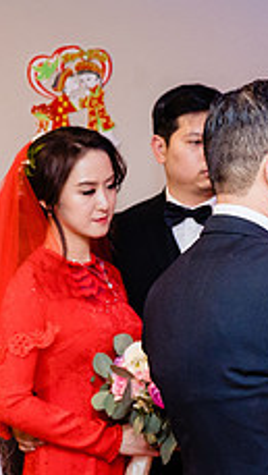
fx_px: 1174
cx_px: 301
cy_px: 216
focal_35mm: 93
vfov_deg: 22.9
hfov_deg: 12.8
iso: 1250
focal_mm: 28
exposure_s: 1/160
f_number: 4
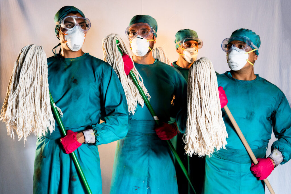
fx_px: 364
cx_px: 146
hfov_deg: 43.6
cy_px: 97
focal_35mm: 45
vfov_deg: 29.9
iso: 500
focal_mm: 30
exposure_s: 1/80
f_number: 4.5
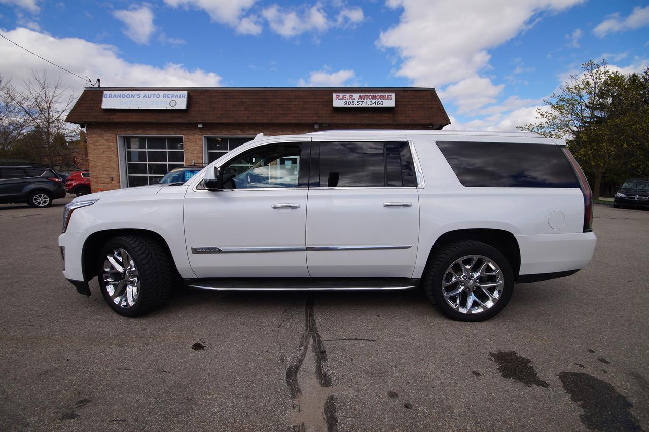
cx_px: 324
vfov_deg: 77.3
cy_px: 216
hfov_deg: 100.4
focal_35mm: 15
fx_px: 270
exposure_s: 1/160
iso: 100
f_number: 10
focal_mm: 10
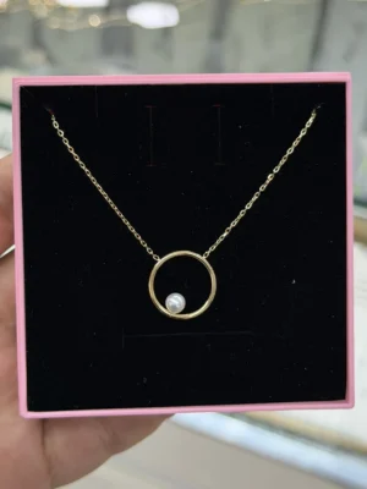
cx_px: 184
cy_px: 244
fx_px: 679
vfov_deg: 39.7
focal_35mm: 48
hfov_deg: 30.3
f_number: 1.78
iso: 80
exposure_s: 1/285
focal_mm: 6.76
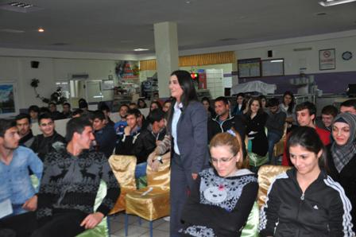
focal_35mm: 39
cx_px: 178
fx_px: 385
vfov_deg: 34.2
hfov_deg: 49.6
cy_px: 118
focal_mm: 26
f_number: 4
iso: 800
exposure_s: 1/60
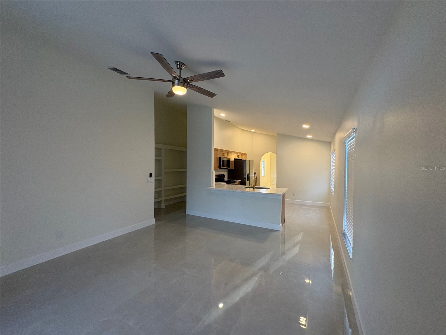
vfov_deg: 85.7
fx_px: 180
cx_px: 223
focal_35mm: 14
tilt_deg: -0.8
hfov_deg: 102.1
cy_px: 168
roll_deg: -0.2
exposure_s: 1/120
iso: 200
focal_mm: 2.22
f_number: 2.2
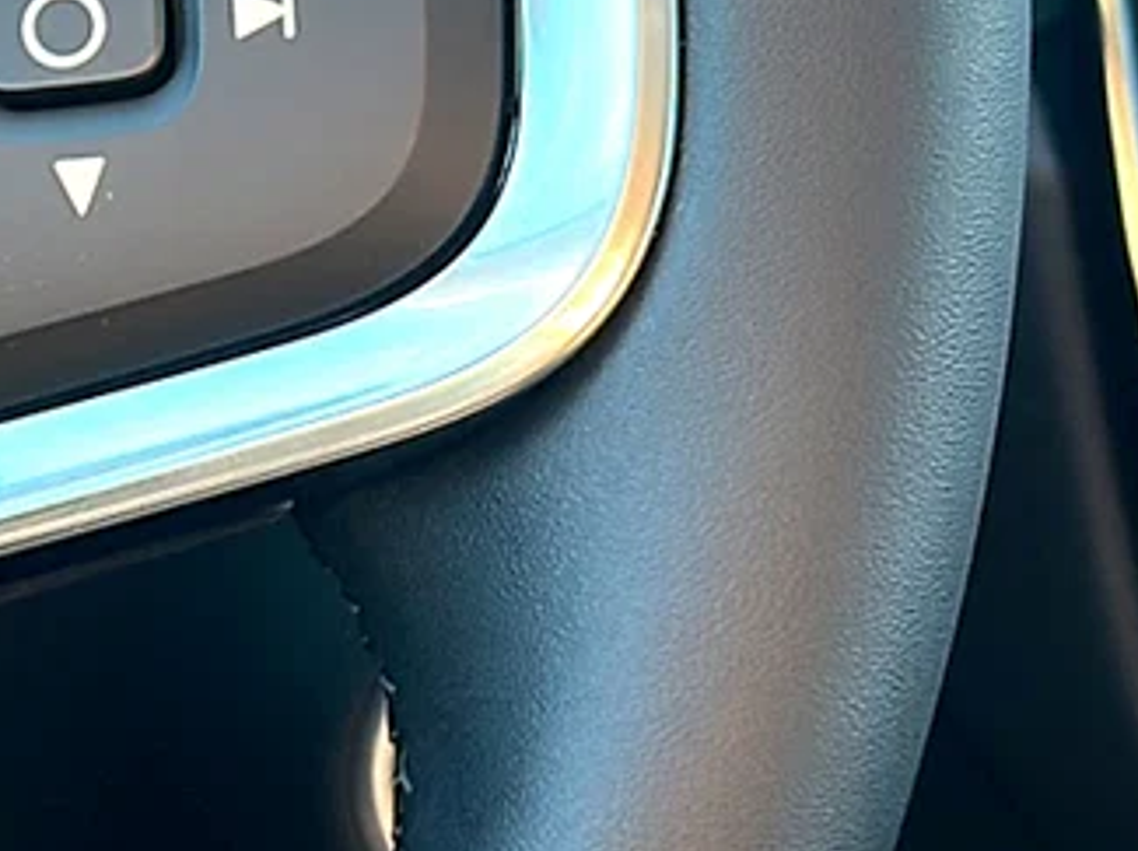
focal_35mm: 110
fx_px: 3612
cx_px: 119
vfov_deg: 13.3
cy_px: -5
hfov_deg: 17.6
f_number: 1.78
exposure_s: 1/115
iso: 80
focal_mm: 6.86
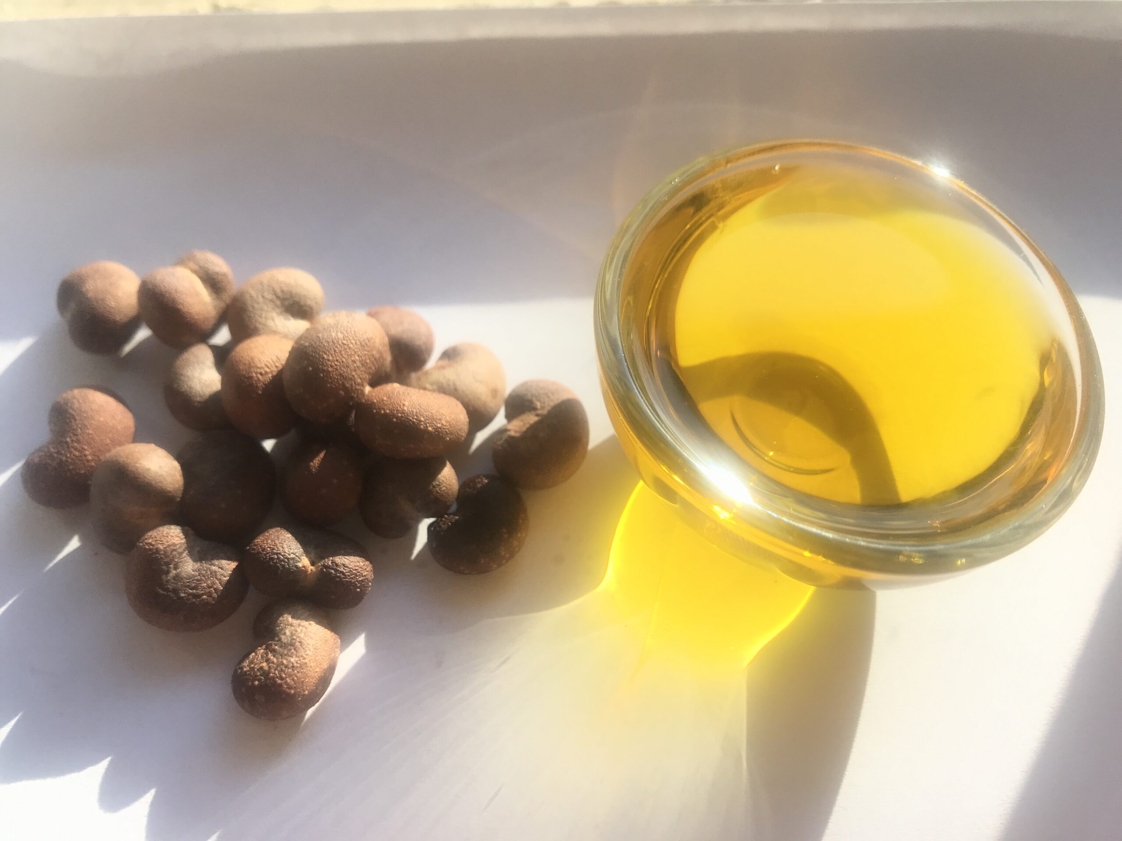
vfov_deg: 49.7
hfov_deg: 63.4
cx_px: 561
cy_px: 420
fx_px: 908
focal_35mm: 28
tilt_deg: -62.8
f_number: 1.8
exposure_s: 1/451
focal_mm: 3.99
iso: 20
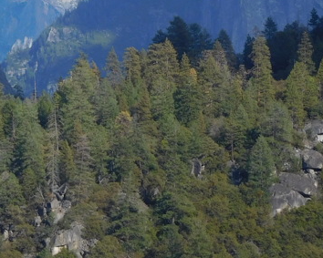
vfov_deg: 3.7
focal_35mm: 412
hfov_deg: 4.7
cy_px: -101
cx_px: -26
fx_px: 3937
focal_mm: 25
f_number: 5.1
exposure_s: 1/800
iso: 125
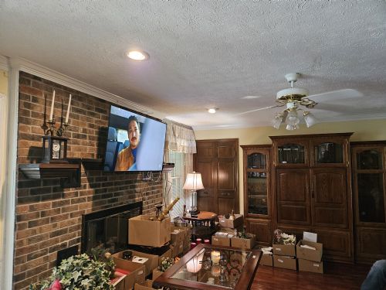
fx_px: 256
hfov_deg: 73.9
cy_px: 145
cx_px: 193
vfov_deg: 58.9
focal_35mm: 23
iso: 640
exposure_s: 1/60
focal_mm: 5.4
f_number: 1.8
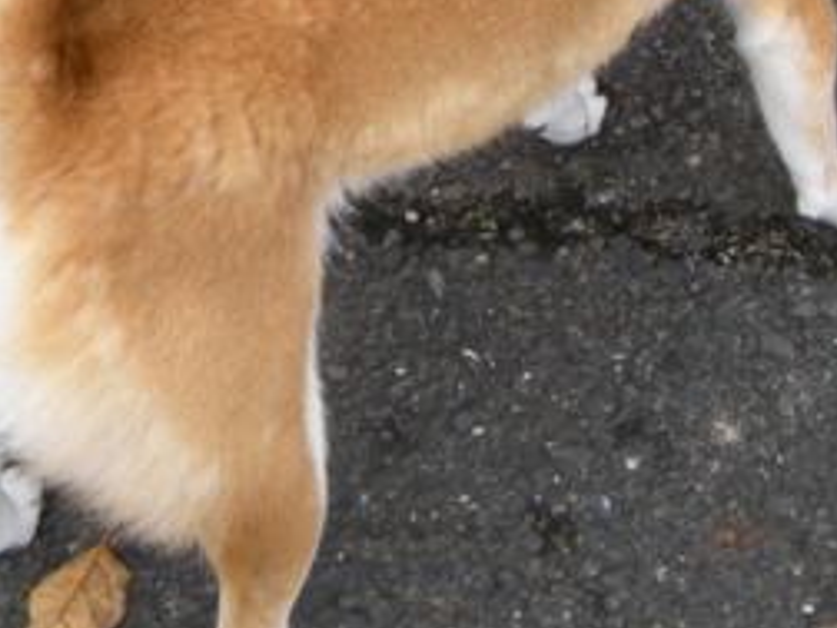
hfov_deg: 15.5
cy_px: -50
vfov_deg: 11.5
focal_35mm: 127
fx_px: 3071
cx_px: 525
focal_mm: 6.6
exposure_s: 1/55.6
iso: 104
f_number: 3.9
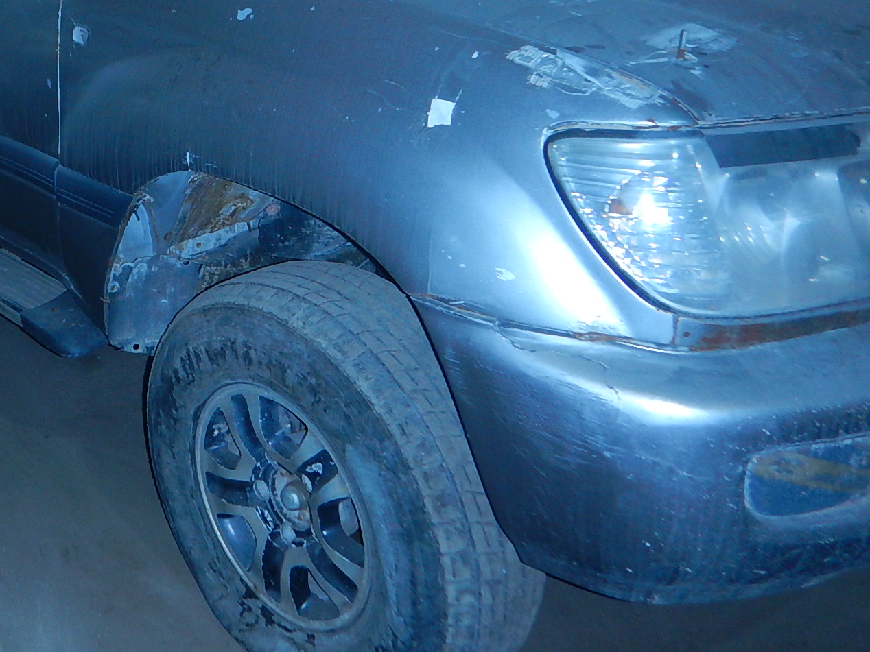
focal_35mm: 43
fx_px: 1081
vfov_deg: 33.1
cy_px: 191
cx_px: 133
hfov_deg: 41.3
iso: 200
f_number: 2.8
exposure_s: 1/30
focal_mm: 4.3
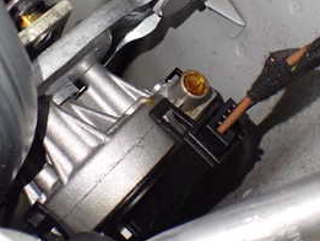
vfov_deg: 20.9
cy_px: 28
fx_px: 638
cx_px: 130
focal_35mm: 69
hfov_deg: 28.1
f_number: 2.3
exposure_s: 1/60
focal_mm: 5.4
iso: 800
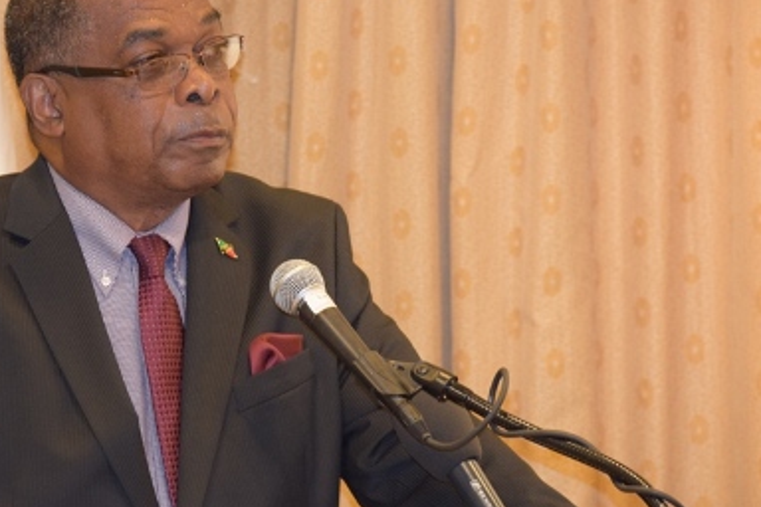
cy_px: 213
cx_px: 192
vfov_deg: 5.2
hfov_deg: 7.8
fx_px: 5556
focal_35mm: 263
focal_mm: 105
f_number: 4.5
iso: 1250
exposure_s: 1/60
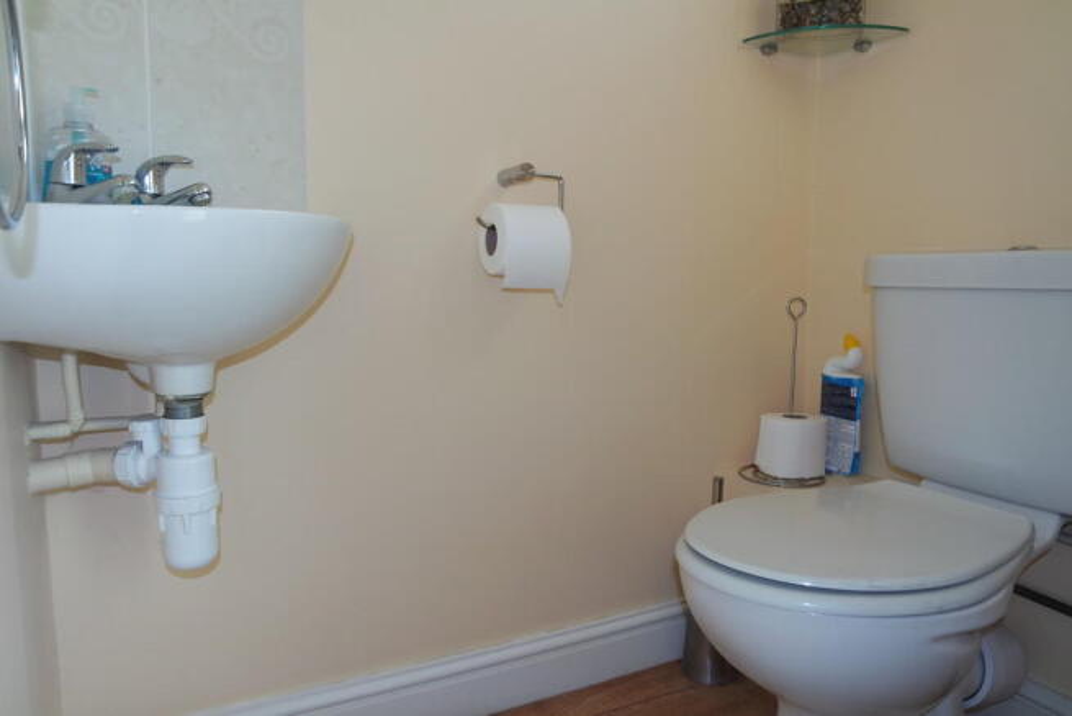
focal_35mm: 24
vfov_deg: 53.2
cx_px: 536
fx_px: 715
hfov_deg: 73.7
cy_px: 358
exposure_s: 1/80
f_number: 3.5
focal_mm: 16
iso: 200
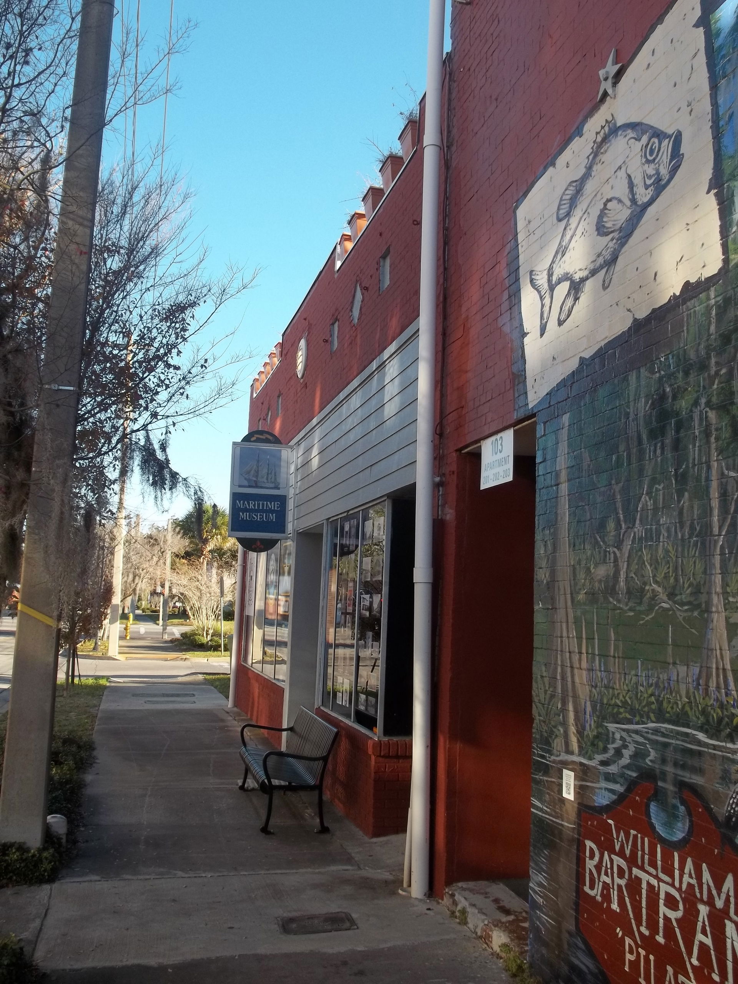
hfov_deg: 42.9
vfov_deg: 55.4
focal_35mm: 33
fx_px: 938
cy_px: 492
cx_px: 369
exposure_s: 1/250
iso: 64
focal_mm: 5.9
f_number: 3.3
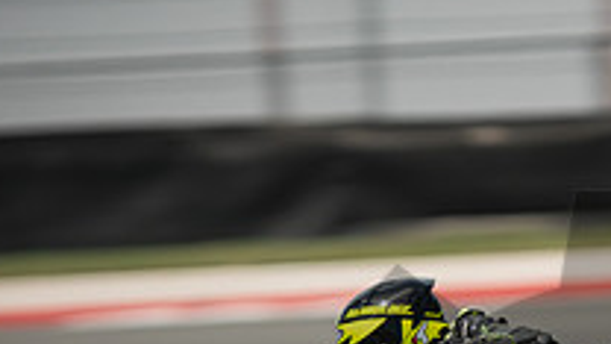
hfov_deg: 2.5
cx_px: 620
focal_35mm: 878
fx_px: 14225
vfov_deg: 1.4
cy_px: 551
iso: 160
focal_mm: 200
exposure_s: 1/250
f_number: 2.2
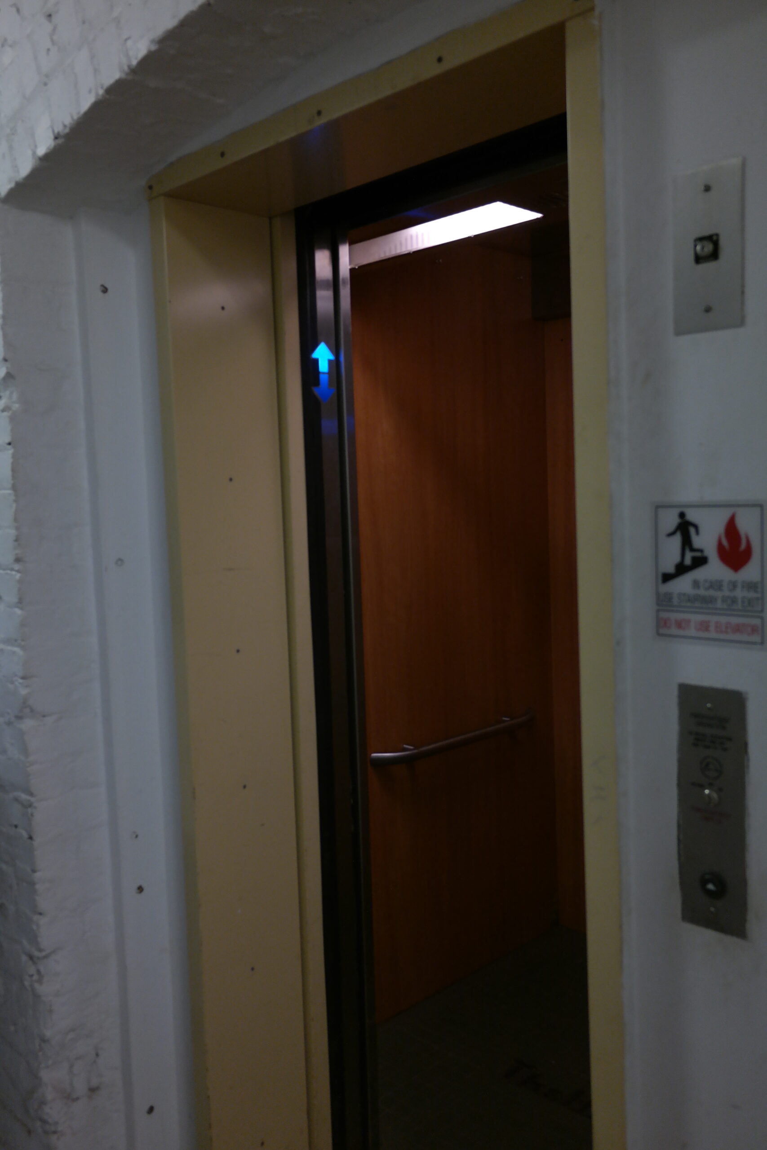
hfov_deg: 43.6
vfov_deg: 61.9
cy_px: 575
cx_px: 384
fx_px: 959
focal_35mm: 30
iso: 800
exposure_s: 1/40
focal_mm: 20
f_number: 3.5
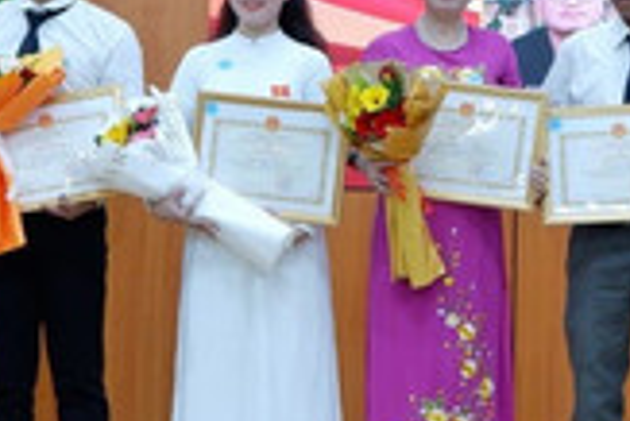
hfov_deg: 18.4
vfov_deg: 12.3
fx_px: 1909
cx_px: 584
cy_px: -66
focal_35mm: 109
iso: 250
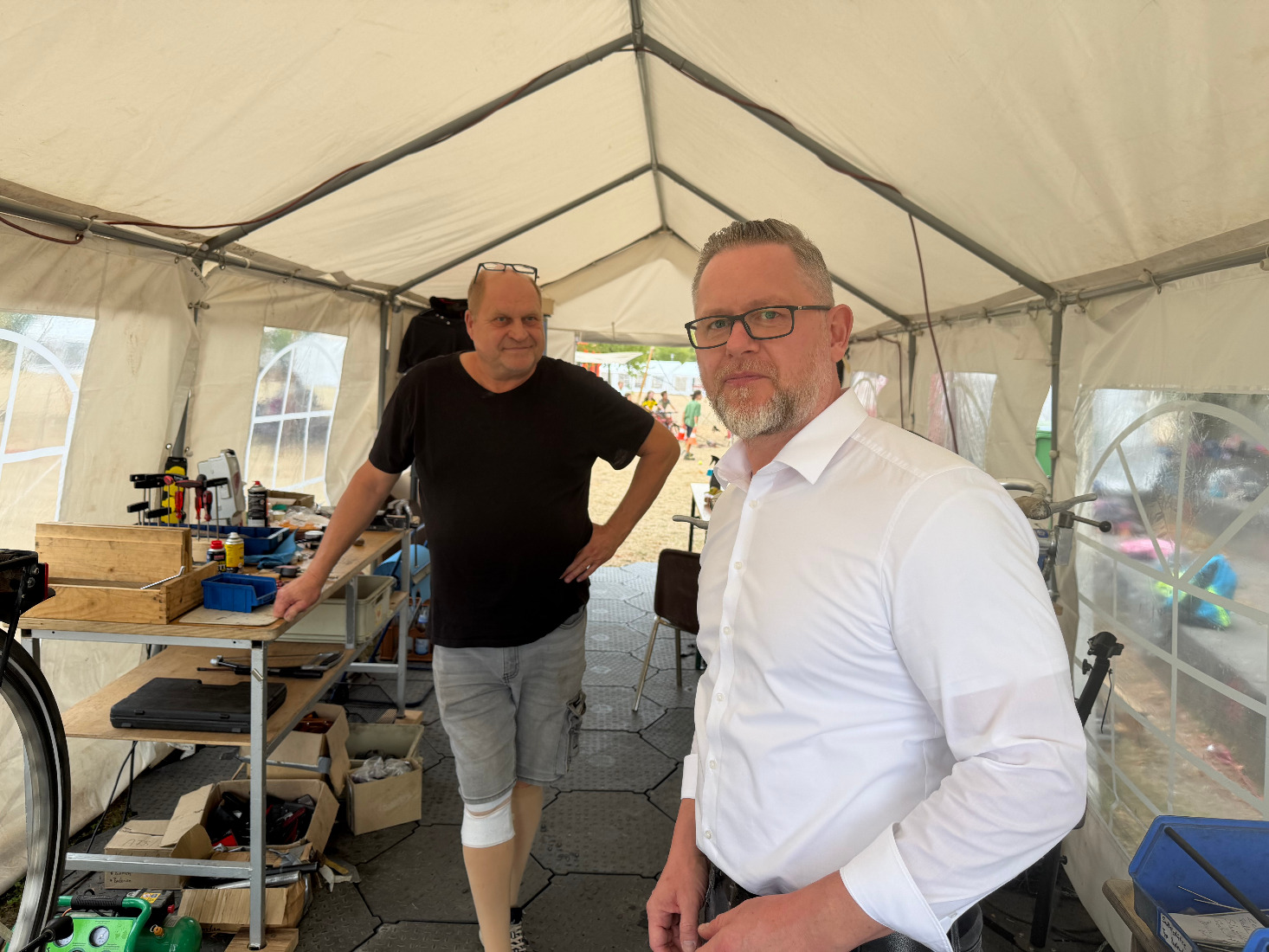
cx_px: 634
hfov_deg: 71.6
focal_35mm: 24
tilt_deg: -6.8
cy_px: 476
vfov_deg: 56.8
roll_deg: -2.6
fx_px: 880
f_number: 1.78
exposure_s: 1/229
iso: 64
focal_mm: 6.76
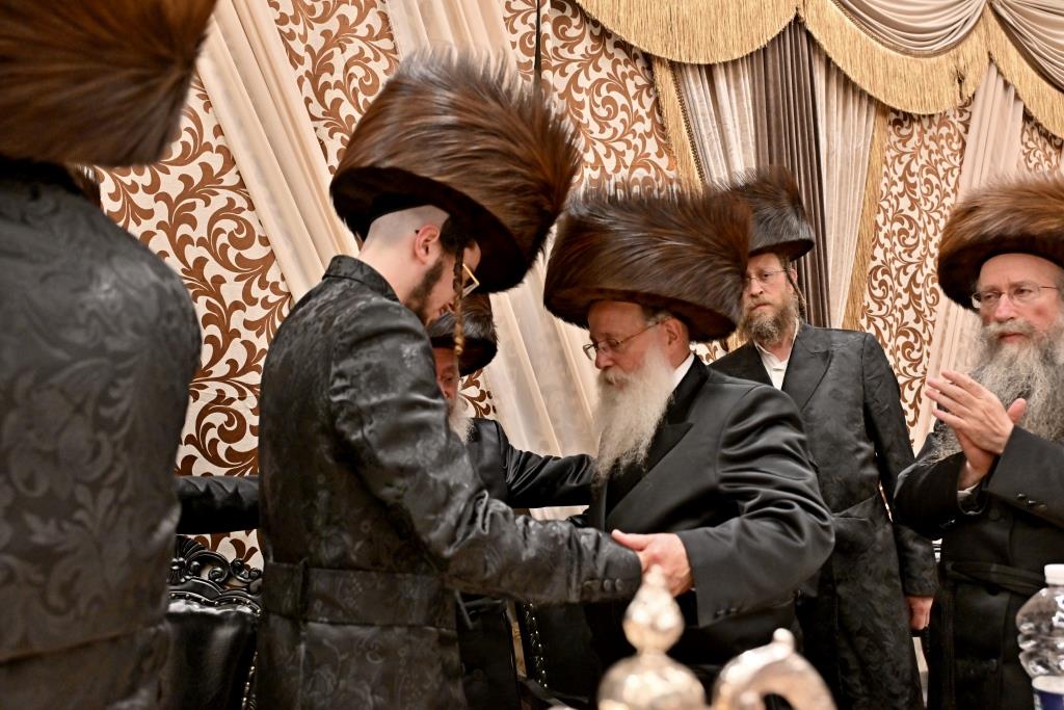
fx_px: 857
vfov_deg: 45.0
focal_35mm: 29
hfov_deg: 63.7
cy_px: 355
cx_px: 532
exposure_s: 1/200
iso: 1250
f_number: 4
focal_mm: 29
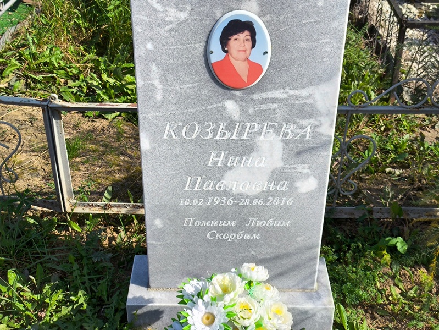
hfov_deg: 38.2
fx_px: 634
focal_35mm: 50
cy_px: 165
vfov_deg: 29.1
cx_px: 220
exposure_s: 1/1201
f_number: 1.7
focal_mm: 4.71
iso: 50
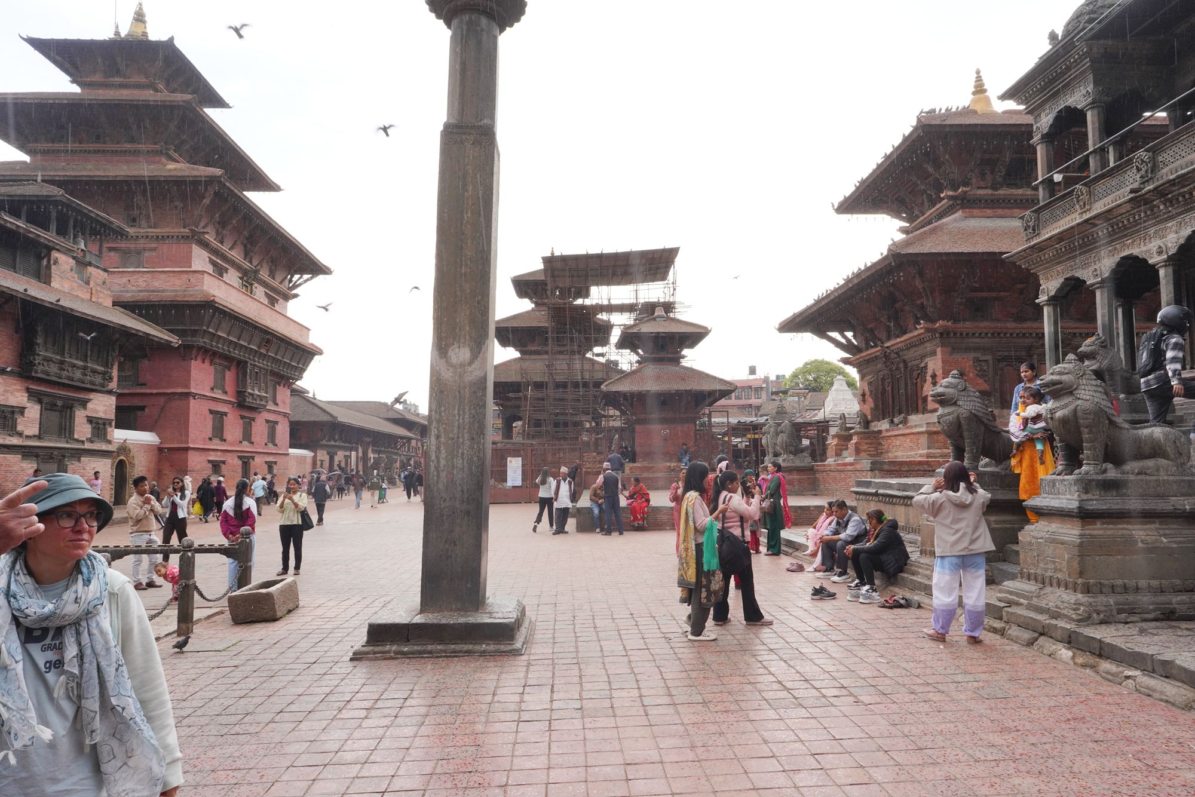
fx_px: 797
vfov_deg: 53.1
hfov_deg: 73.7
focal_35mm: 24
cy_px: 398
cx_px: 598
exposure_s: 1/100
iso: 800
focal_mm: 24
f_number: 18
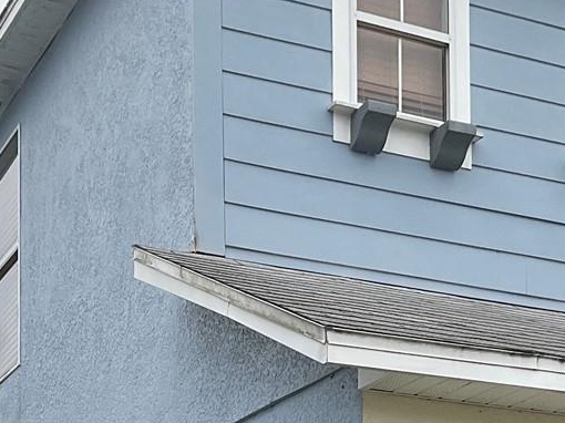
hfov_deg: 21.5
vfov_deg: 14.9
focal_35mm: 91
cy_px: 653
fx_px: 1485
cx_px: 240
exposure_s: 1/759
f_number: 1.8
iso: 16
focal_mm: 3
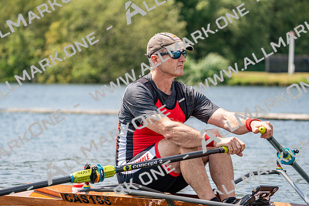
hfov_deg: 10.3
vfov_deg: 6.9
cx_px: 154
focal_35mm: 200
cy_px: 103
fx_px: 1717
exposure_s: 1/1600
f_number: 5.6
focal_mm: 200
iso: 320
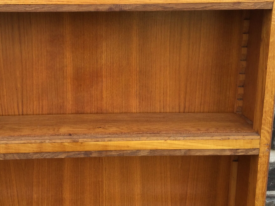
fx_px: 461
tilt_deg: -18.3
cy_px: 107
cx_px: 90
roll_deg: -1.5
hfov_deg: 32.9
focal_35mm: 58
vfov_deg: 25.2
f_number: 2.4
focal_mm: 3.3
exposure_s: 1/111
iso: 25
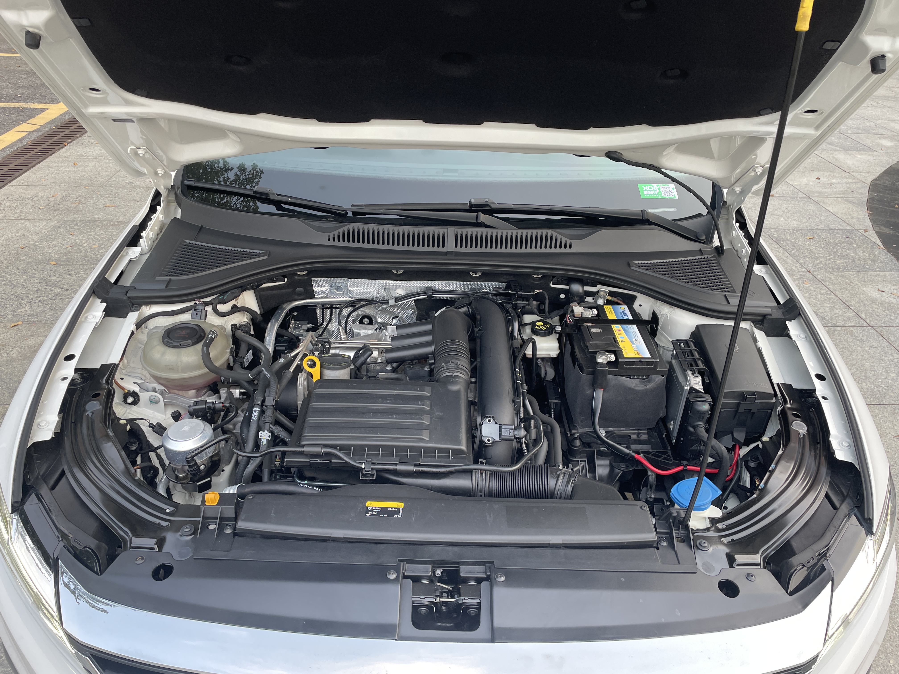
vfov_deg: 53.1
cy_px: 337
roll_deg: -2.5
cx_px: 450
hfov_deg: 67.3
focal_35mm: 26
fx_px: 675
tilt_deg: -30.8
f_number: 1.6
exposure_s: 1/121
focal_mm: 4.2
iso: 40
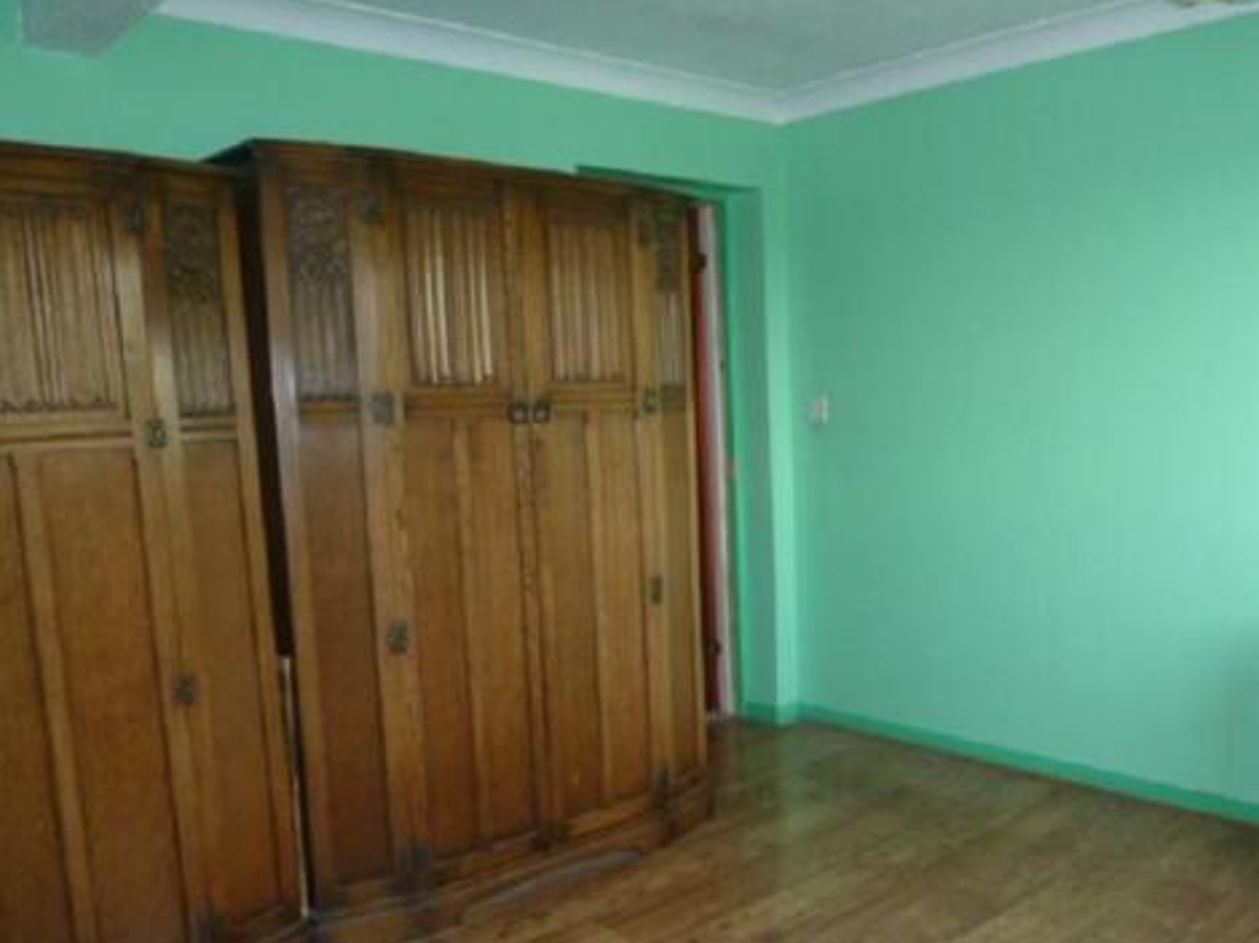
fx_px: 1127
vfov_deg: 45.2
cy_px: 559
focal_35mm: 31
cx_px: 738
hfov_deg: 58.0
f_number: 3.3
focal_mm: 4.1
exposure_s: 1/30
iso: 250
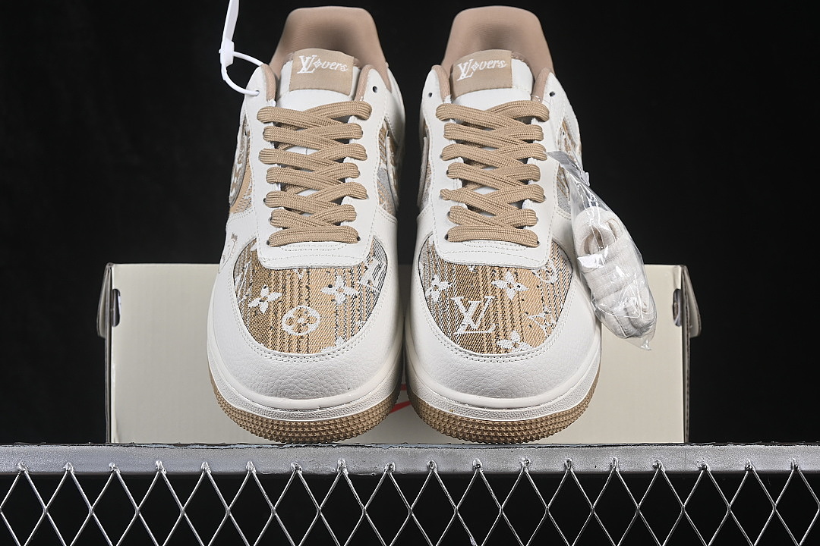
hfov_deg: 27.0
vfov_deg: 18.2
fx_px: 1708
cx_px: 410
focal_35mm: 75
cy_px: 273
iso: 160
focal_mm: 50
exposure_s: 1/80
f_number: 8
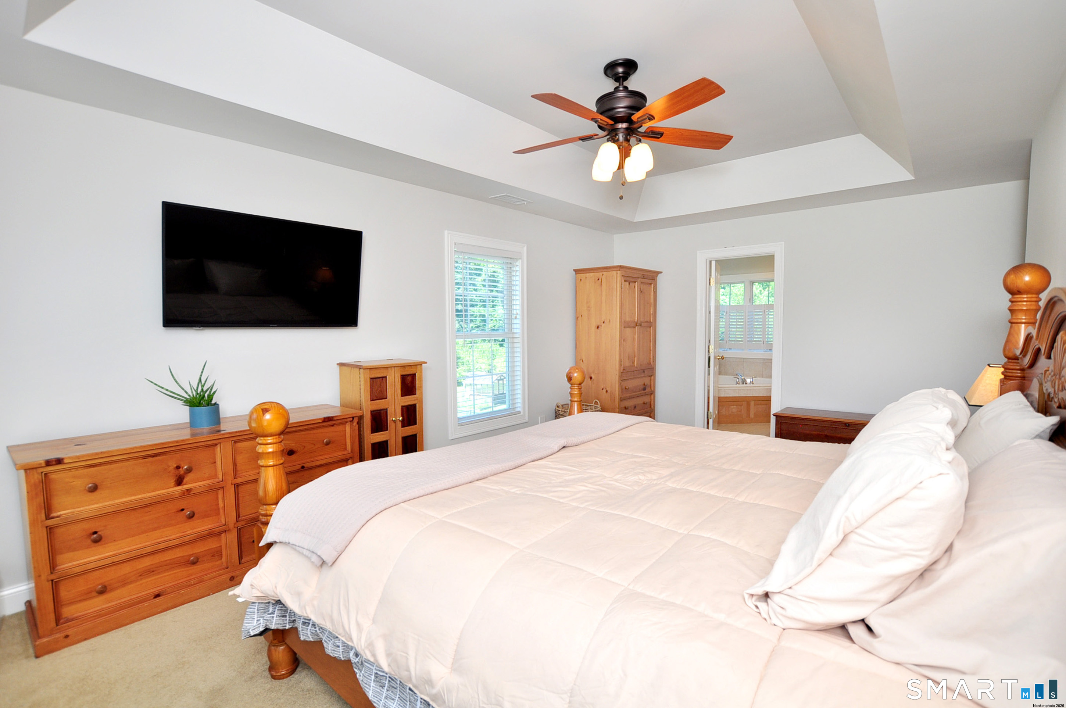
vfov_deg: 71.9
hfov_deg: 95.1
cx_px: 533
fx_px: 488
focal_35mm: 16
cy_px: 354
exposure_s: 1/125
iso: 250
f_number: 4.5
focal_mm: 11
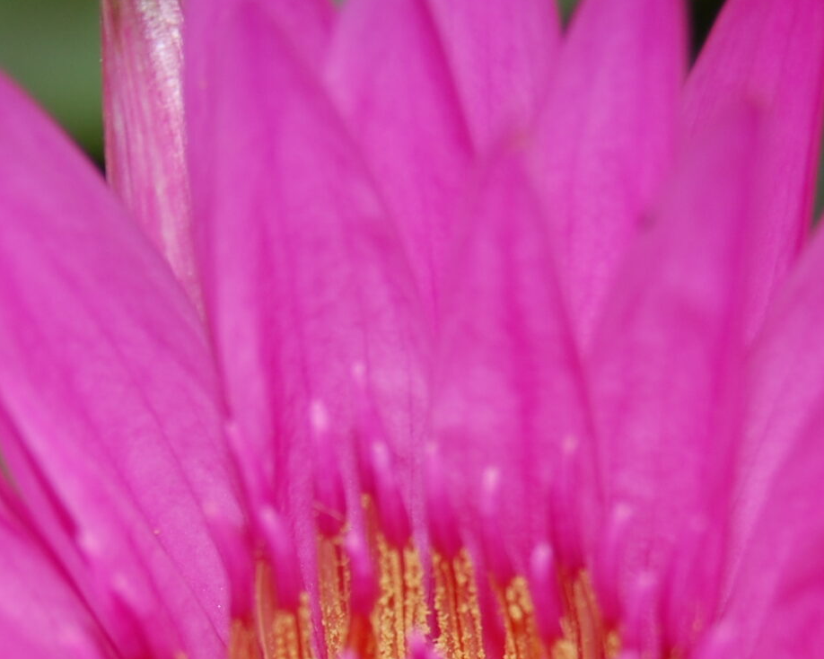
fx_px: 3348
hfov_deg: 14.0
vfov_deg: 11.1
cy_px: 694
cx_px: 429
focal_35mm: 137
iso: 220
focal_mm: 35
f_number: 4.8
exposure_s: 1/60
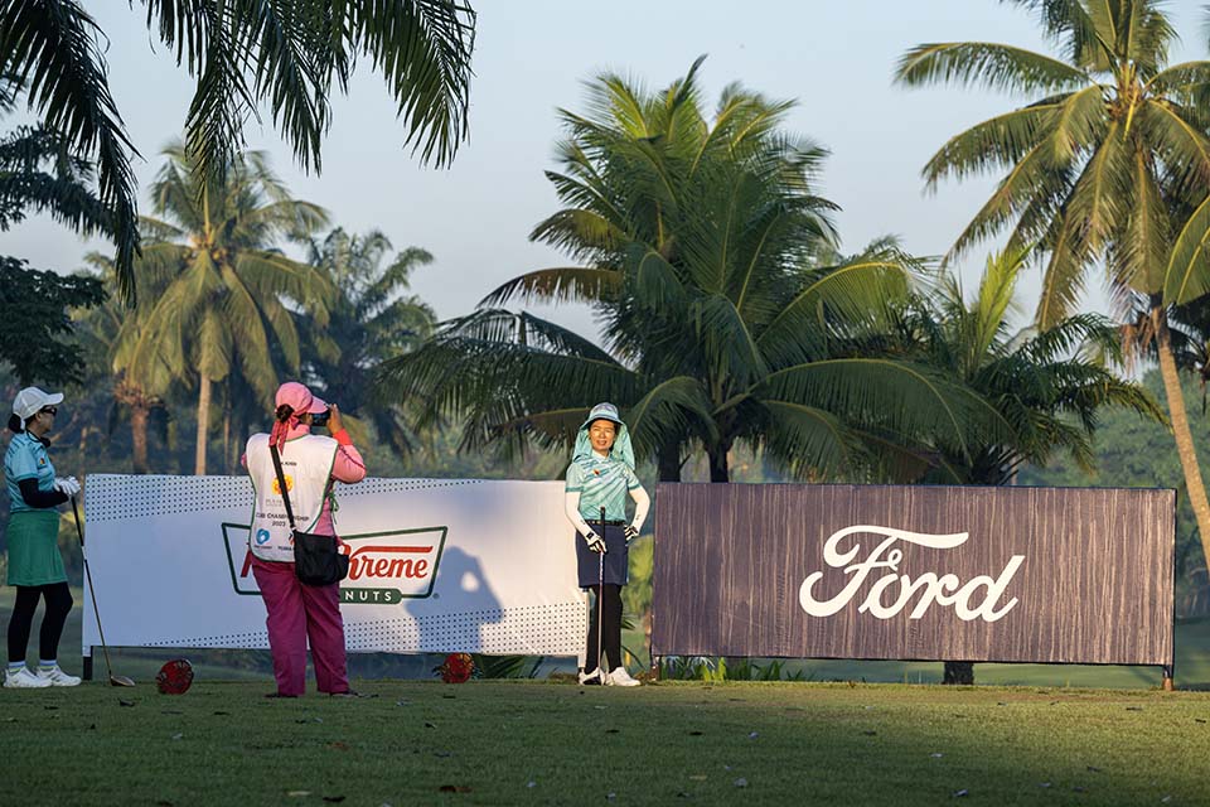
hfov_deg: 14.7
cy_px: 404
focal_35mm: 140
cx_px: 605
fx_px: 4705
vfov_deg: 9.8
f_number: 5
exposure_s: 1/1250
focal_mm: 140
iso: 450
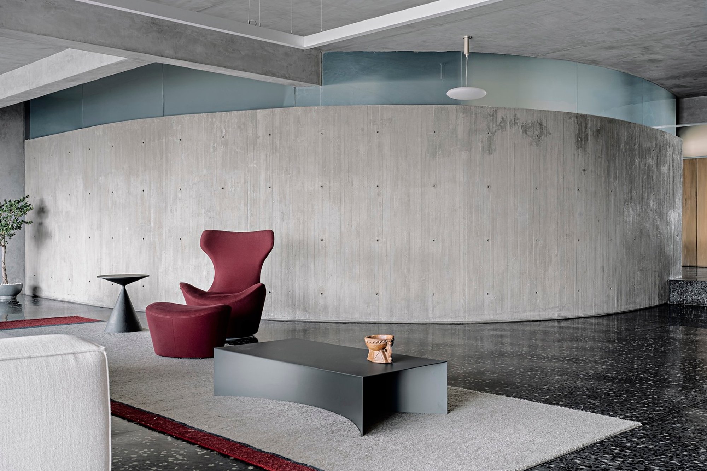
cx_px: 354
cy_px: 236
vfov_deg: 35.0
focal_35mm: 38
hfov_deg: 50.7
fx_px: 746
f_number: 8
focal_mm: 38
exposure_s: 3
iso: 100
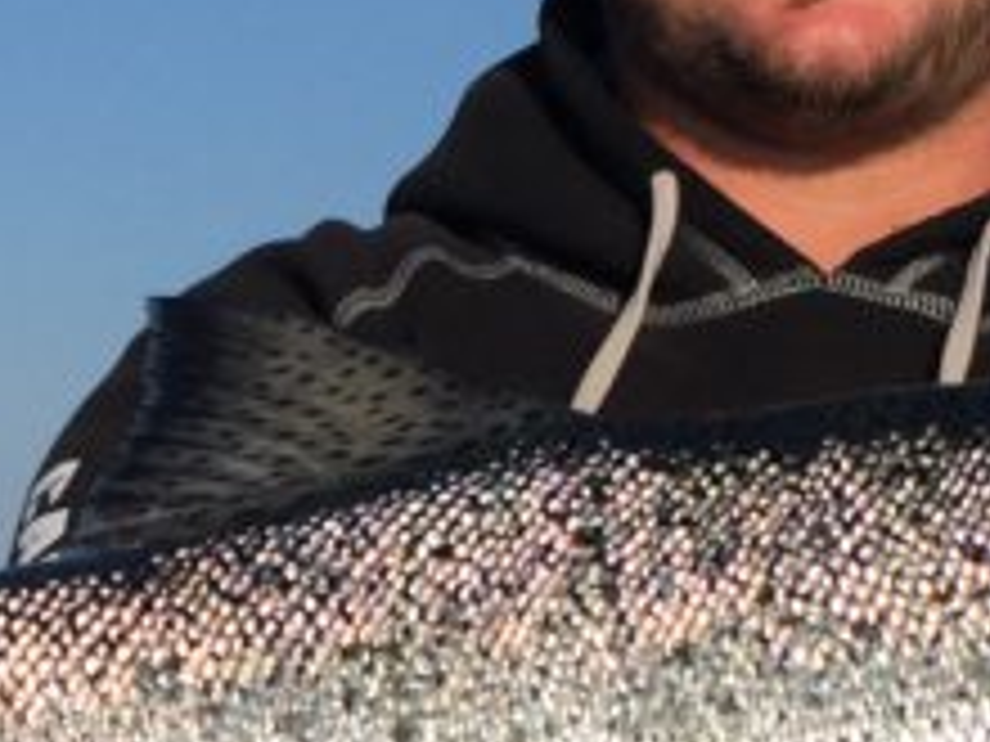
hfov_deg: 14.6
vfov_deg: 10.9
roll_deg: -0.2
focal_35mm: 135
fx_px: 3861
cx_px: 279
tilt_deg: -2.0
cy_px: 764
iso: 32
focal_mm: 4.15
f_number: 2.2
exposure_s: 1/3968
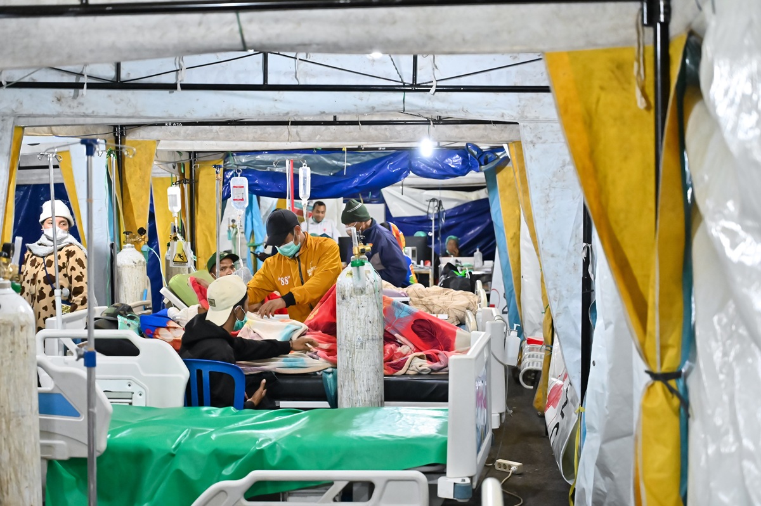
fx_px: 1288
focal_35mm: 61
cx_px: 380
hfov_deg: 32.9
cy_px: 253
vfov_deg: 22.2
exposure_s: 1/250
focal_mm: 61
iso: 6400
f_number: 4
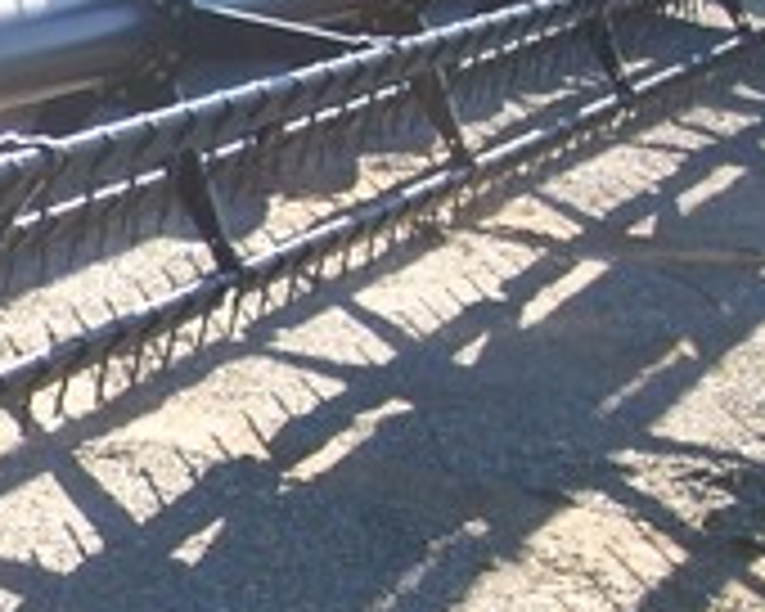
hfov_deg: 15.3
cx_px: -450
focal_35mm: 114
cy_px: 349
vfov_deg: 13.5
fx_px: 2581
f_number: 2.8
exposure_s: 1/500
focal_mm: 8
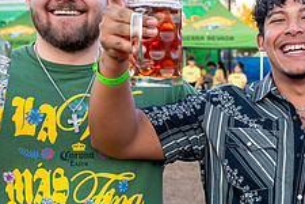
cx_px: 262
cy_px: 103
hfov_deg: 31.2
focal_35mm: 62
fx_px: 525
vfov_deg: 21.9
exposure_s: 1/400
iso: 640
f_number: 4
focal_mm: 24
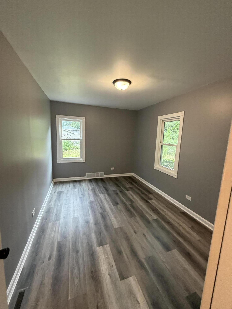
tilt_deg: -5.7
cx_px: 116
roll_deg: -1.8
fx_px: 125
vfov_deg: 102.1
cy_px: 154
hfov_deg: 85.7
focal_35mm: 14
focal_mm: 2.22
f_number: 2.2
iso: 320
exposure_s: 1/60
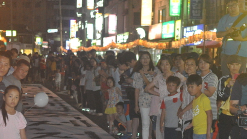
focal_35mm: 86
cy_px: 127
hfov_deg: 24.7
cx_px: 86
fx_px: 562
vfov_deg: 13.9
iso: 2500
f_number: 4
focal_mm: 35
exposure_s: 1/100
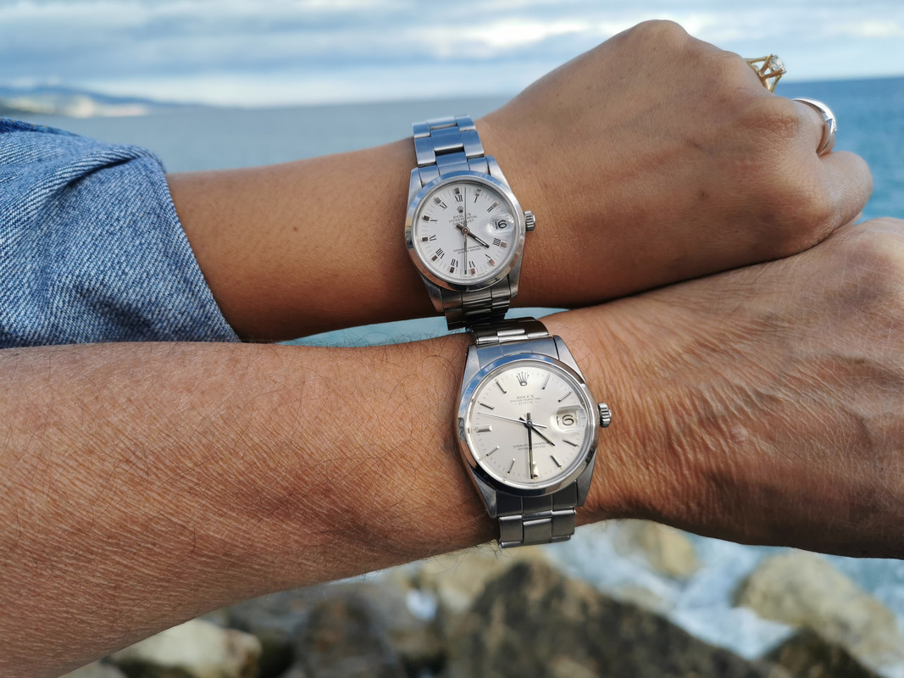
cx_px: 452
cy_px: 339
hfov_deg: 65.3
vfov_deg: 51.3
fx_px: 705
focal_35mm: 27
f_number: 1.8
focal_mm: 5.58
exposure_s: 1/1267
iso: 50
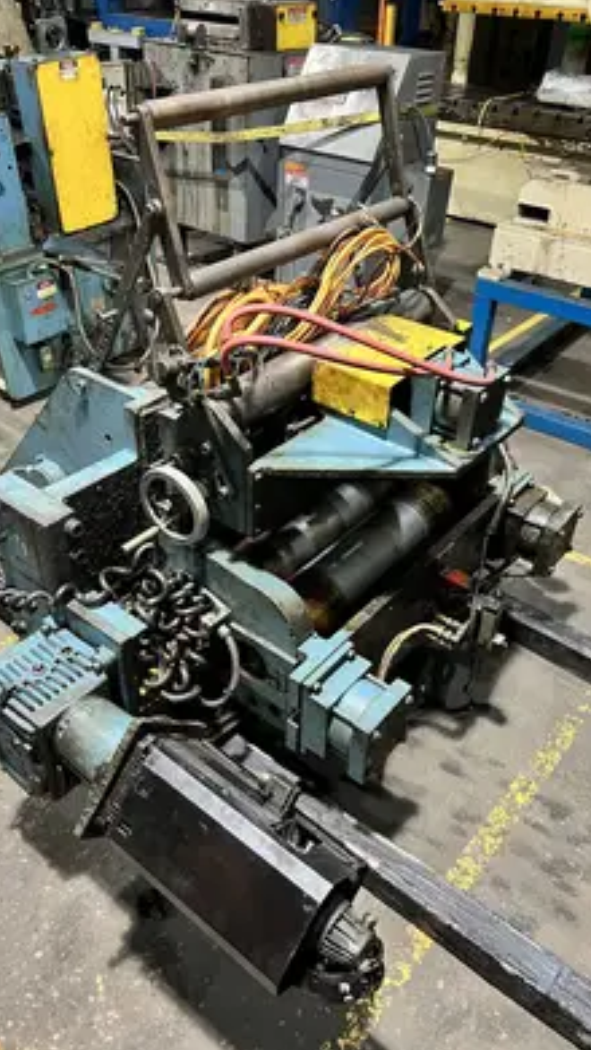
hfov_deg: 40.2
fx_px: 808
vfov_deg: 66.1
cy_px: 524
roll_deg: -2.7
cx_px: 290
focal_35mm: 29
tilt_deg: -35.6
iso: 250
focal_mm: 5.7
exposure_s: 1/60
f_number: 1.5
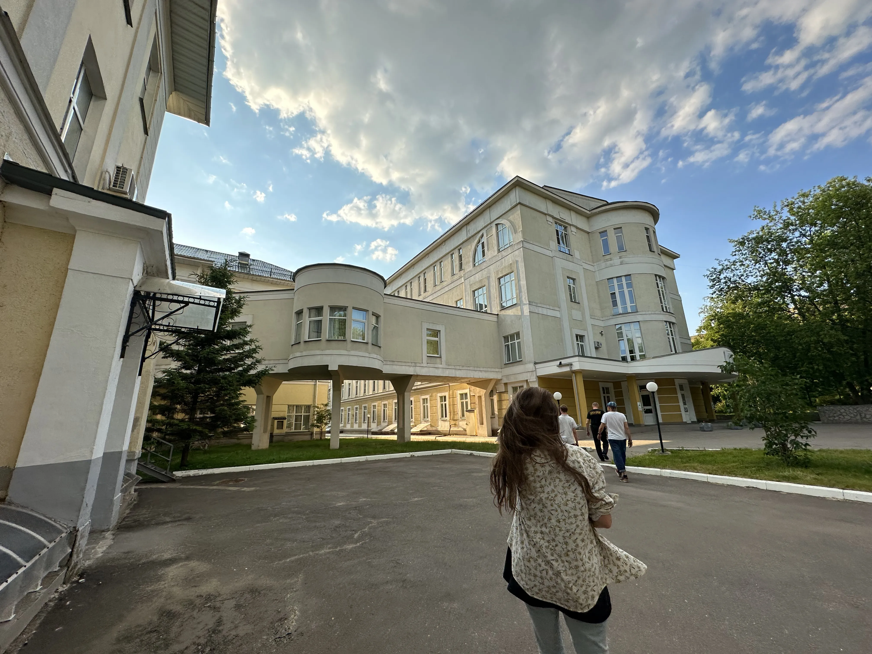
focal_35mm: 14
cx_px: 436
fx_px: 353
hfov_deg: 102.1
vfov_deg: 85.7
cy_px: 327
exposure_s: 1/1125
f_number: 2.2
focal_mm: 2.22
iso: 40
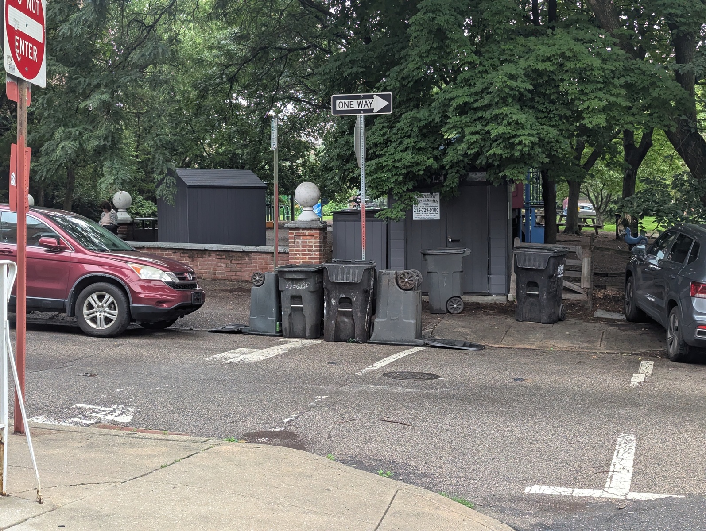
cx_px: 353
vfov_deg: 30.3
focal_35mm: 48
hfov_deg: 39.6
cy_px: 266
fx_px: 980
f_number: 1.85
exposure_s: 1/325
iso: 246
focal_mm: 6.81
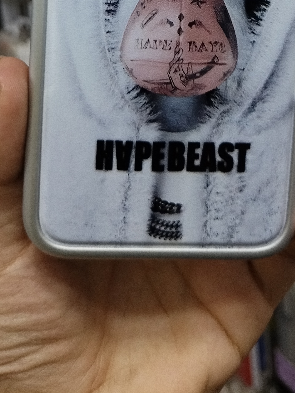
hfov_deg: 24.4
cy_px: -51
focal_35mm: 60
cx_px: 162
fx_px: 682
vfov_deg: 28.8
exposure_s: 1/50
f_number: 1.8
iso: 125
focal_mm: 4.7
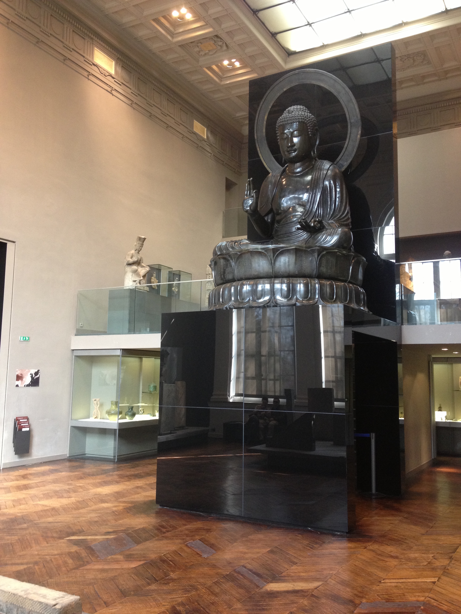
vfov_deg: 52.6
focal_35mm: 35
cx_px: 230
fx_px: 621
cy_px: 307
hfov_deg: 40.7
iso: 160
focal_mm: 4.28
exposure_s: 1/20
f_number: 2.4
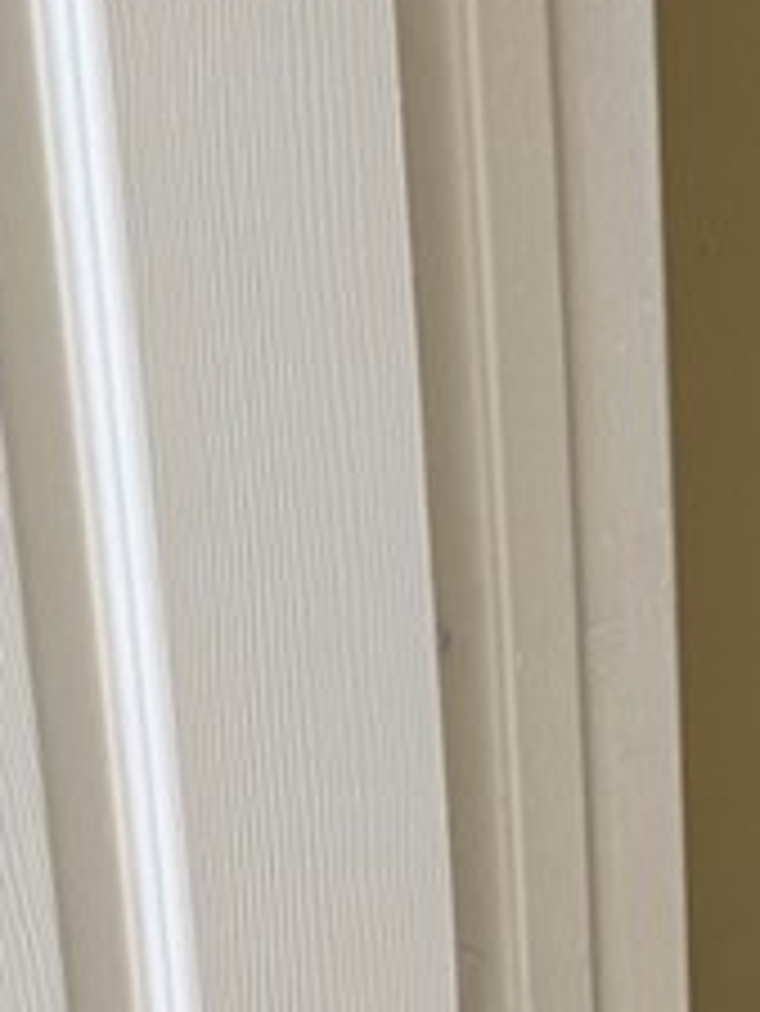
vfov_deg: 17.5
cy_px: 1084
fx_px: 3188
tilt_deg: -19.8
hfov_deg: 13.2
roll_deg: +0.3
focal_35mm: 109
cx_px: 913
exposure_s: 1/80
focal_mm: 6.76
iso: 200
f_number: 1.78
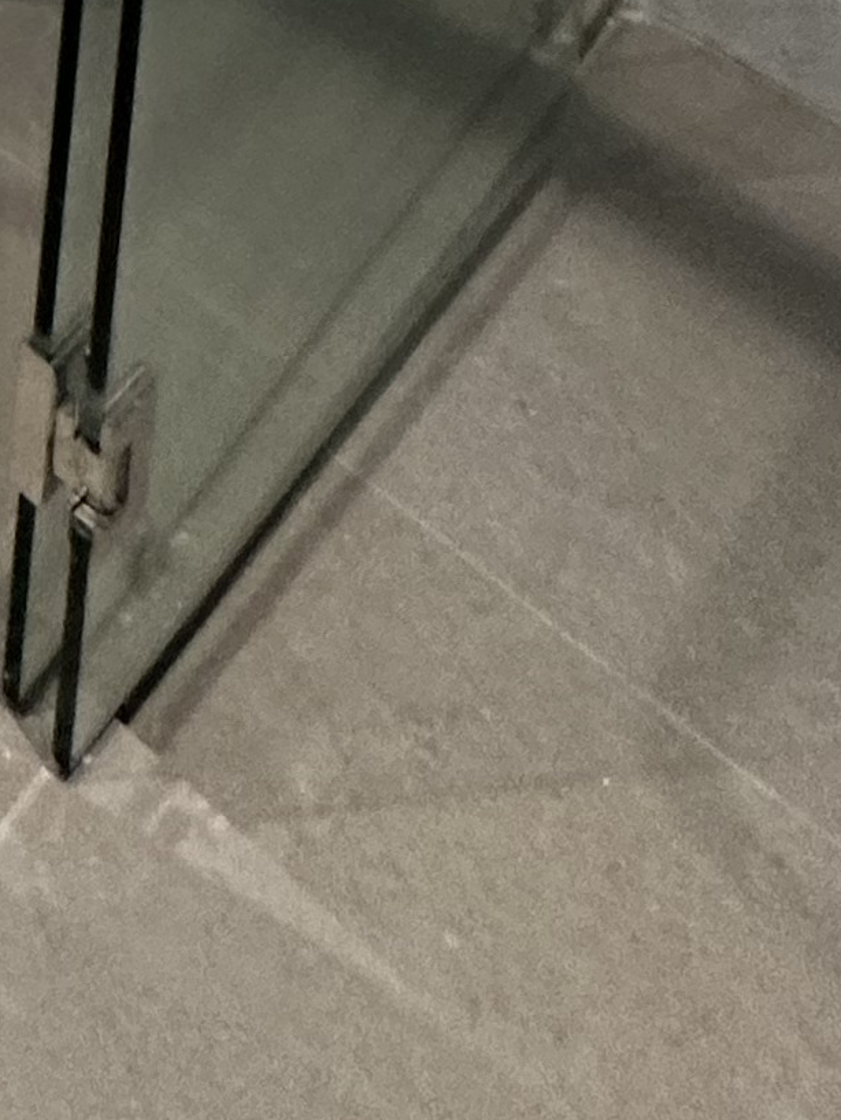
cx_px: -1125
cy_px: -1550
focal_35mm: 69
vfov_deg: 15.3
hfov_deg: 14.6
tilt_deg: -7.4
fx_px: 2234
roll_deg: -0.7
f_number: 2.2
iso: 200
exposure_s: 1/50
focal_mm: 2.22
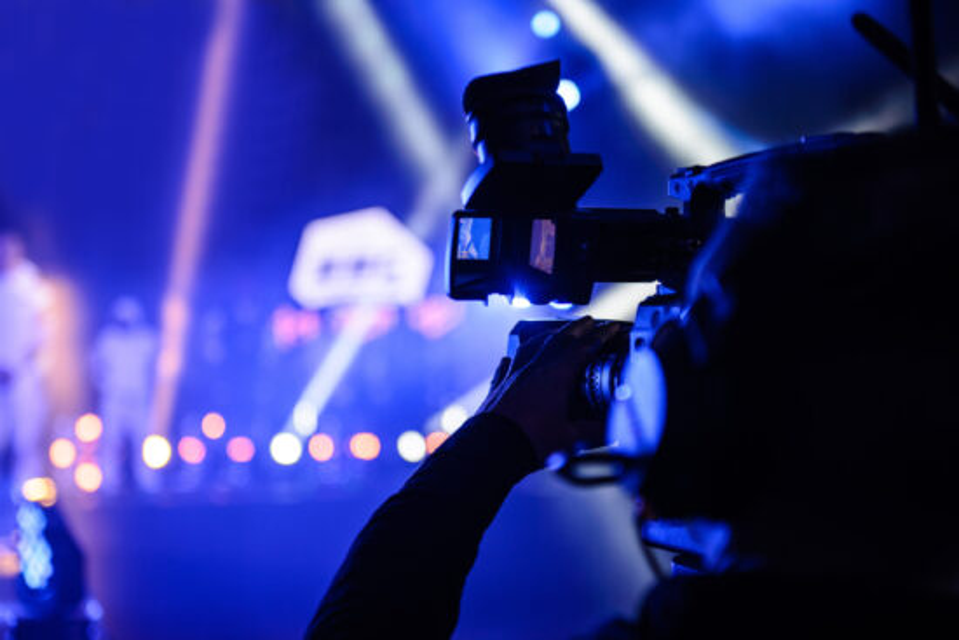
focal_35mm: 62
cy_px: 320
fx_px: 1652
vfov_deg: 21.9
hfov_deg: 32.4
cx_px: 480
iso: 320
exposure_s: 1/200
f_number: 2.8
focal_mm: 62
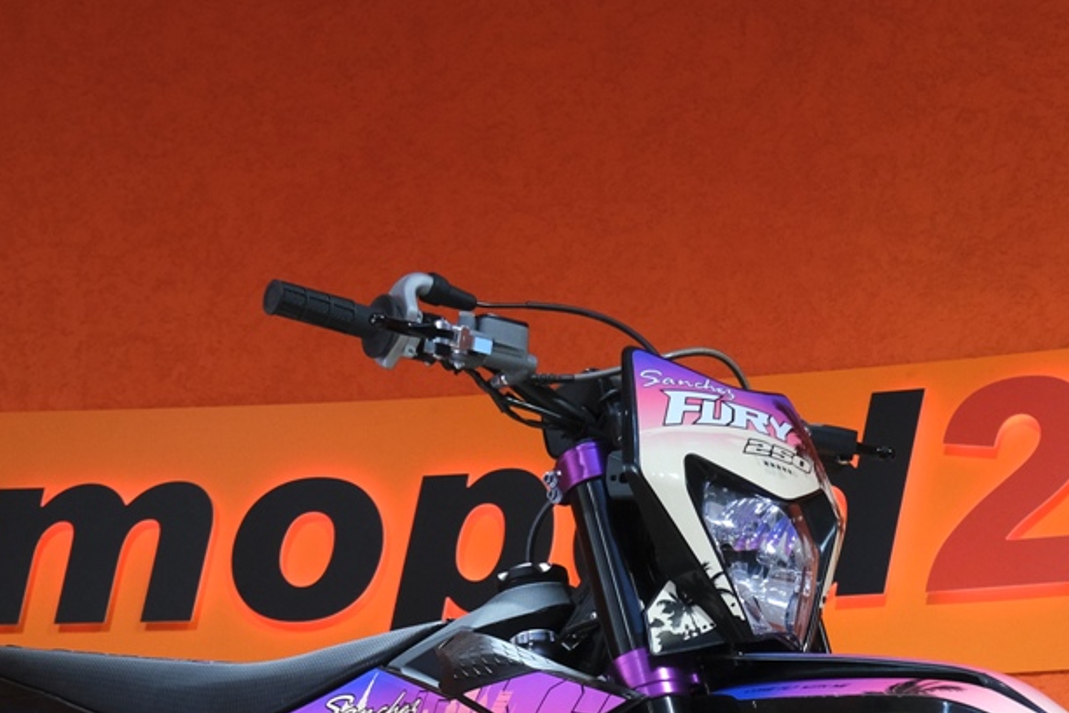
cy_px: 904
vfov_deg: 11.6
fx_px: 3415
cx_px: 547
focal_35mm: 115
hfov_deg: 17.8
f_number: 4
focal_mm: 29.2
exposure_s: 1/100
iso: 1250
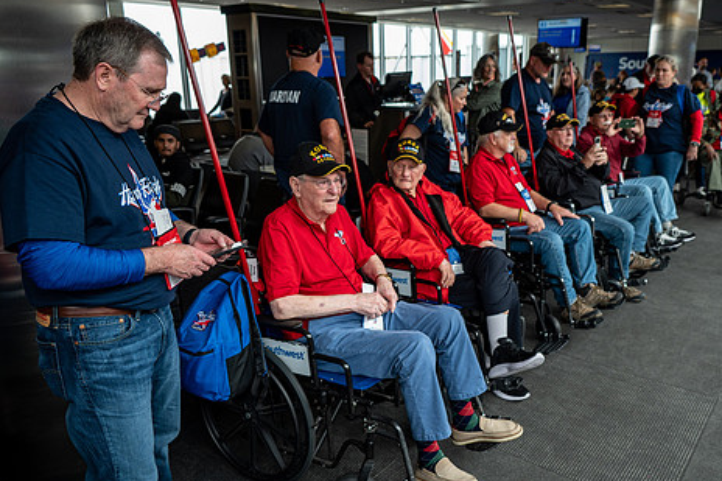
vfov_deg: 43.6
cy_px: 243
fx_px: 601
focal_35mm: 30
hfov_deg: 61.7
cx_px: 414
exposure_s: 1/80
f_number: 4
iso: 160
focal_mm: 24
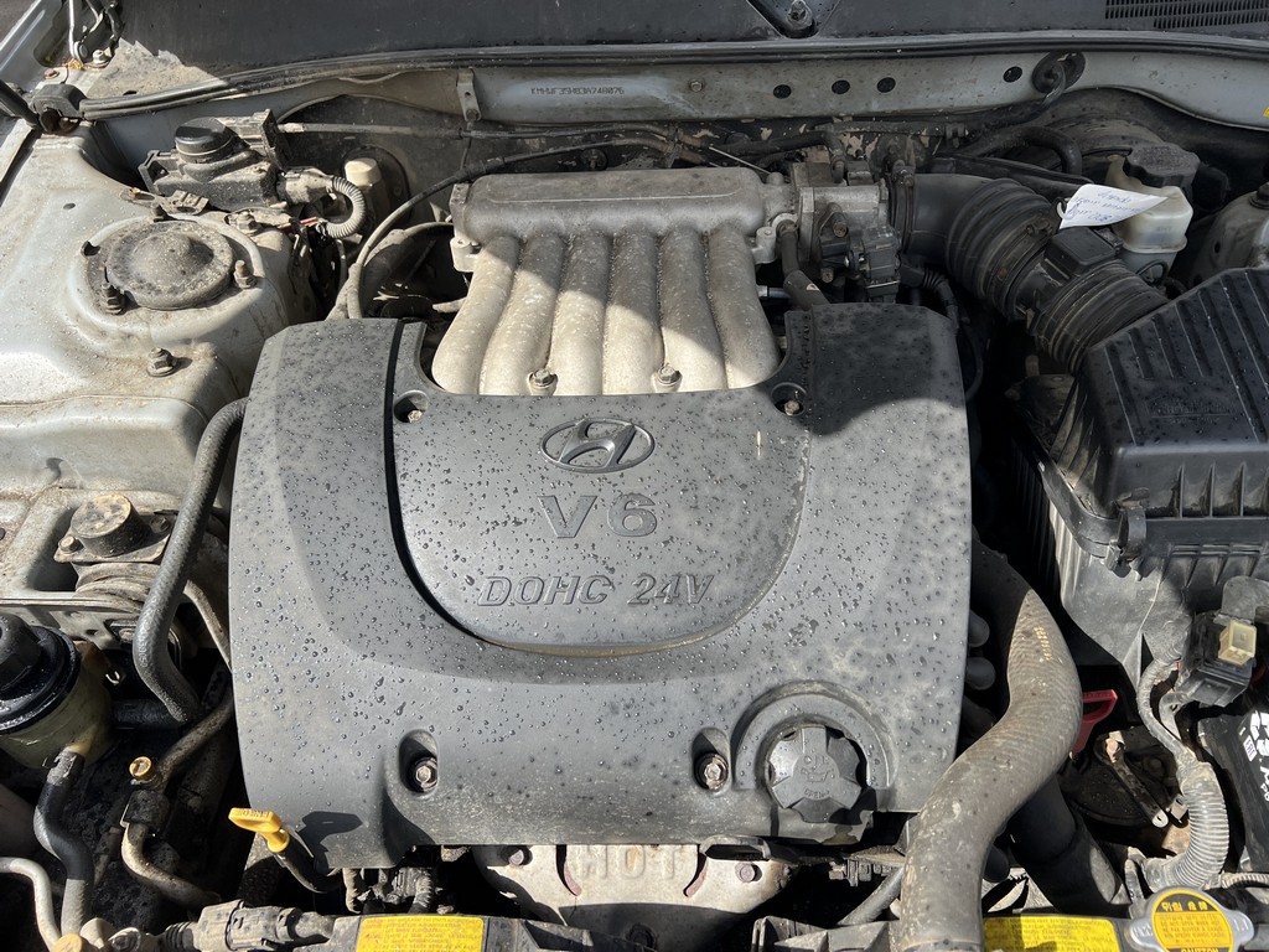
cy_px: 476
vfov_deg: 53.1
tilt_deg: -48.7
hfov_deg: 67.3
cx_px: 634
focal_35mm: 26
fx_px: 953
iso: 50
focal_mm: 5.7
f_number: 1.5
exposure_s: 1/1252
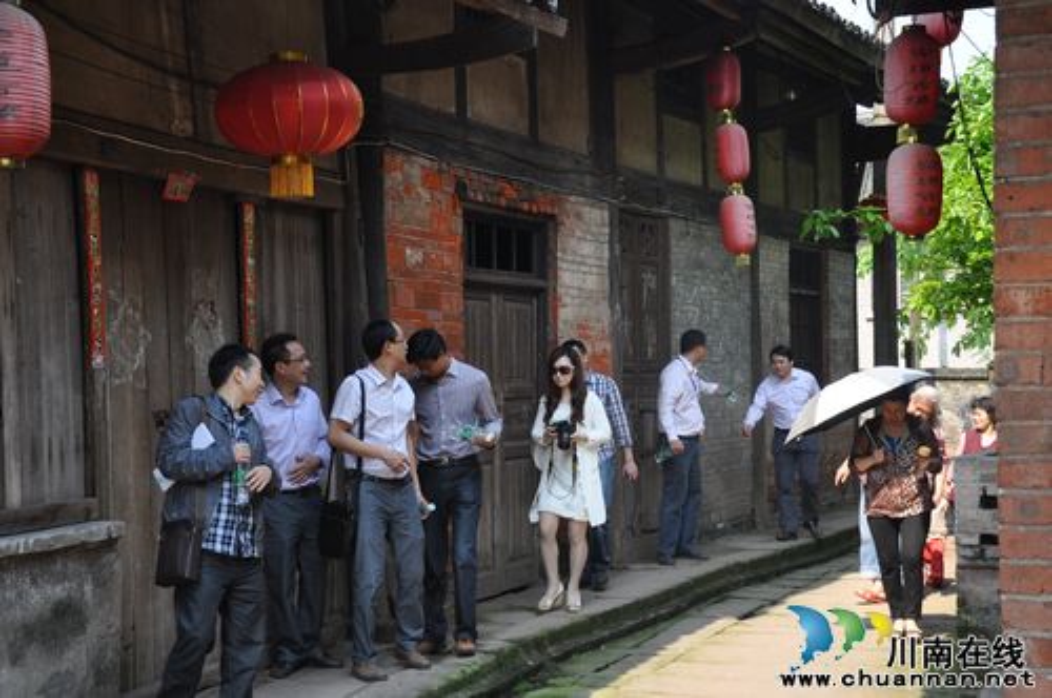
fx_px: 1839
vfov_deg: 21.5
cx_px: 526
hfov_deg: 31.9
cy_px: 349
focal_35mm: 63
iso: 200
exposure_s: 1/90
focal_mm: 42
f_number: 9.5
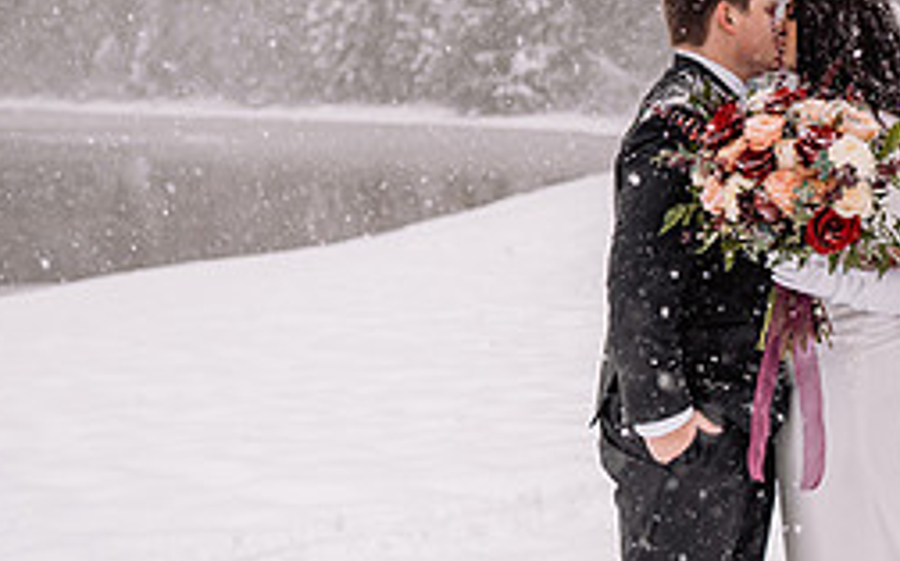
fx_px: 2034
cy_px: 138
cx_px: 868
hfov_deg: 24.0
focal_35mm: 83
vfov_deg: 15.6
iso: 100
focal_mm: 35
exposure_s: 1/200
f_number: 2.5
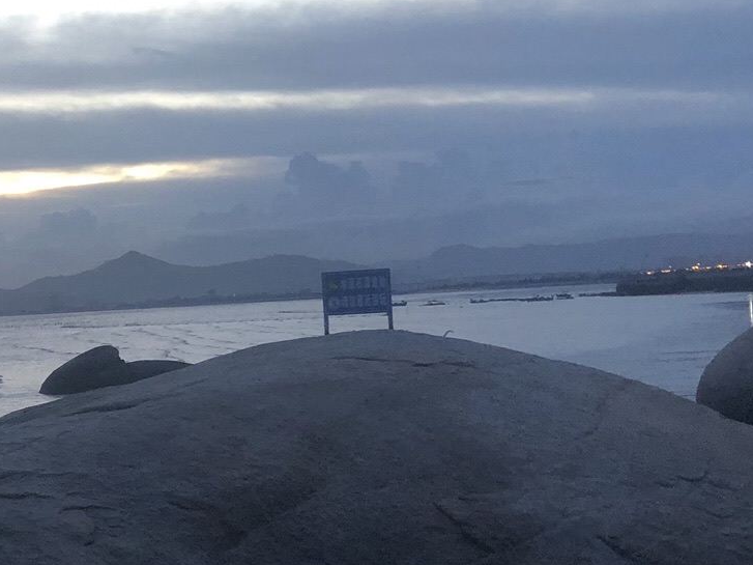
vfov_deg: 19.1
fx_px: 1675
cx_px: -63
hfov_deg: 23.8
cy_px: 323
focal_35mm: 77
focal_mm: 3.99
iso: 40
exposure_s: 1/30
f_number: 1.8
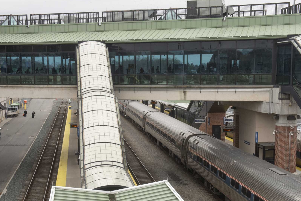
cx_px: 145
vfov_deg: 24.1
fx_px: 468
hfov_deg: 35.6
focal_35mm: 56
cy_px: 126
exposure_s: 1/100
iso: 1600
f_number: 22
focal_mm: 44
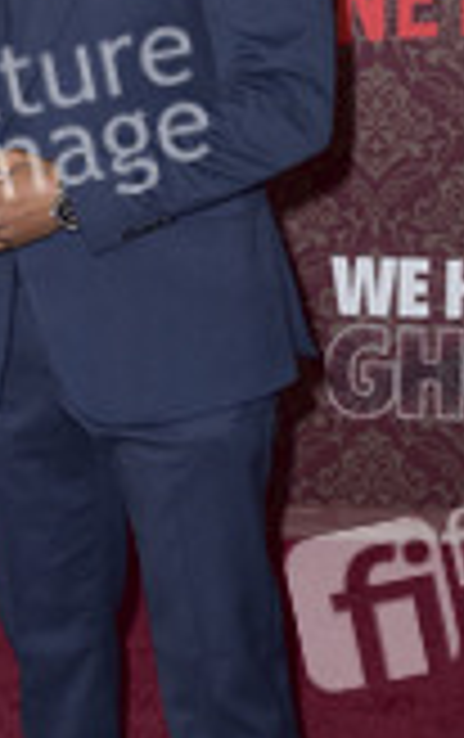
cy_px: 360
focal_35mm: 124
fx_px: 2500
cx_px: 110
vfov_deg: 16.8
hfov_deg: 10.6
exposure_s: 1/250
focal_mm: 50
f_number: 6.3
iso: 400
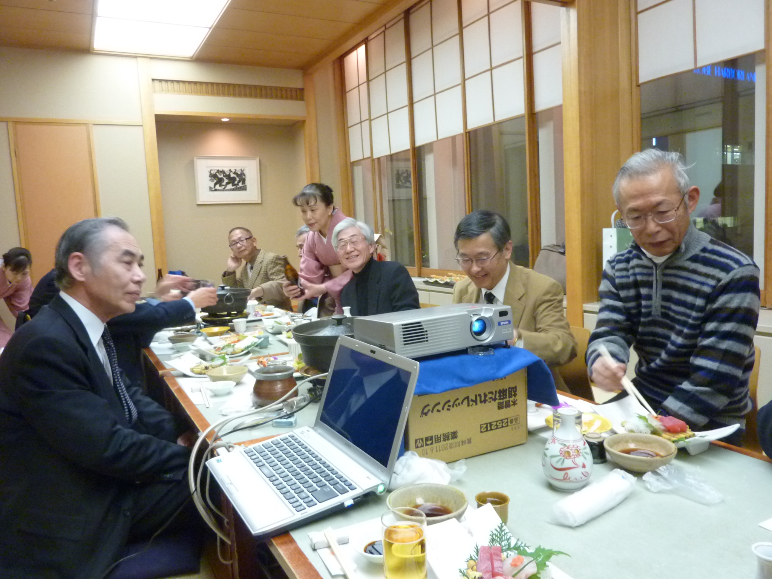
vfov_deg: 54.9
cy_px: 290
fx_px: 558
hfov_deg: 69.4
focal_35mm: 25
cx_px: 386
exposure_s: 1/13
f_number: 3.3
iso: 400
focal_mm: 4.1
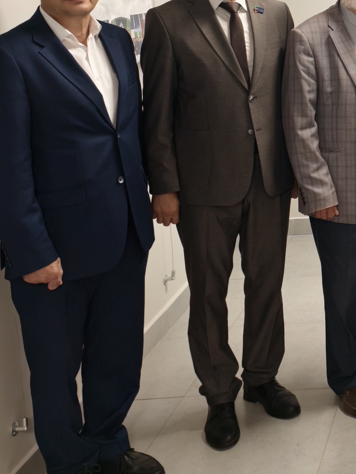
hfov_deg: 22.8
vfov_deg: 32.3
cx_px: 467
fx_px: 781
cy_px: 58
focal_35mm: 57
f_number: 16
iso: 191
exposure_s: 1/50
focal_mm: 6.54
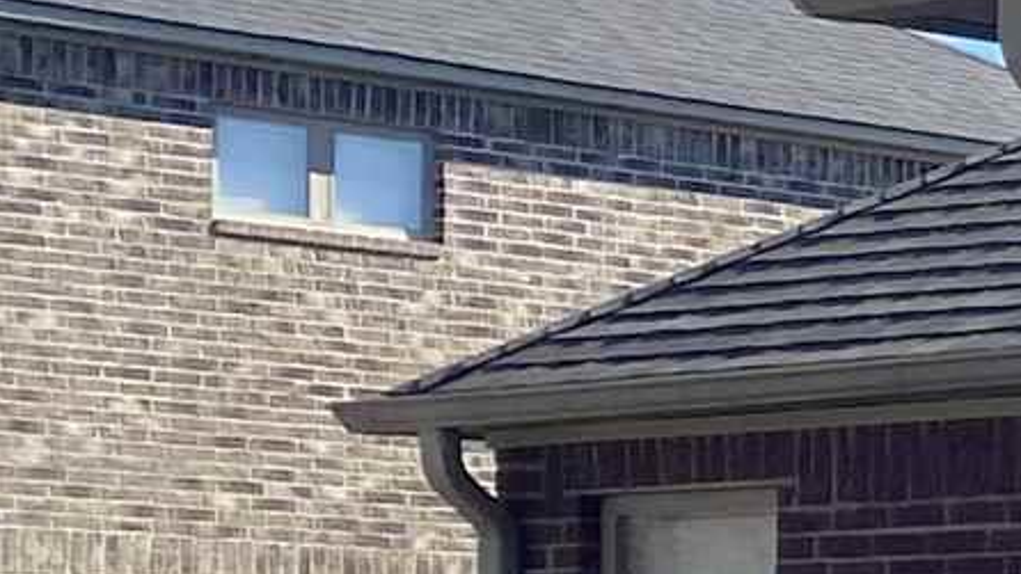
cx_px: 3237
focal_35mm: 195
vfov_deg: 6.2
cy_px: 821
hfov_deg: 8.7
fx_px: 5280
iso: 32
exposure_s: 1/1727
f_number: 1.8
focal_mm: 4.25
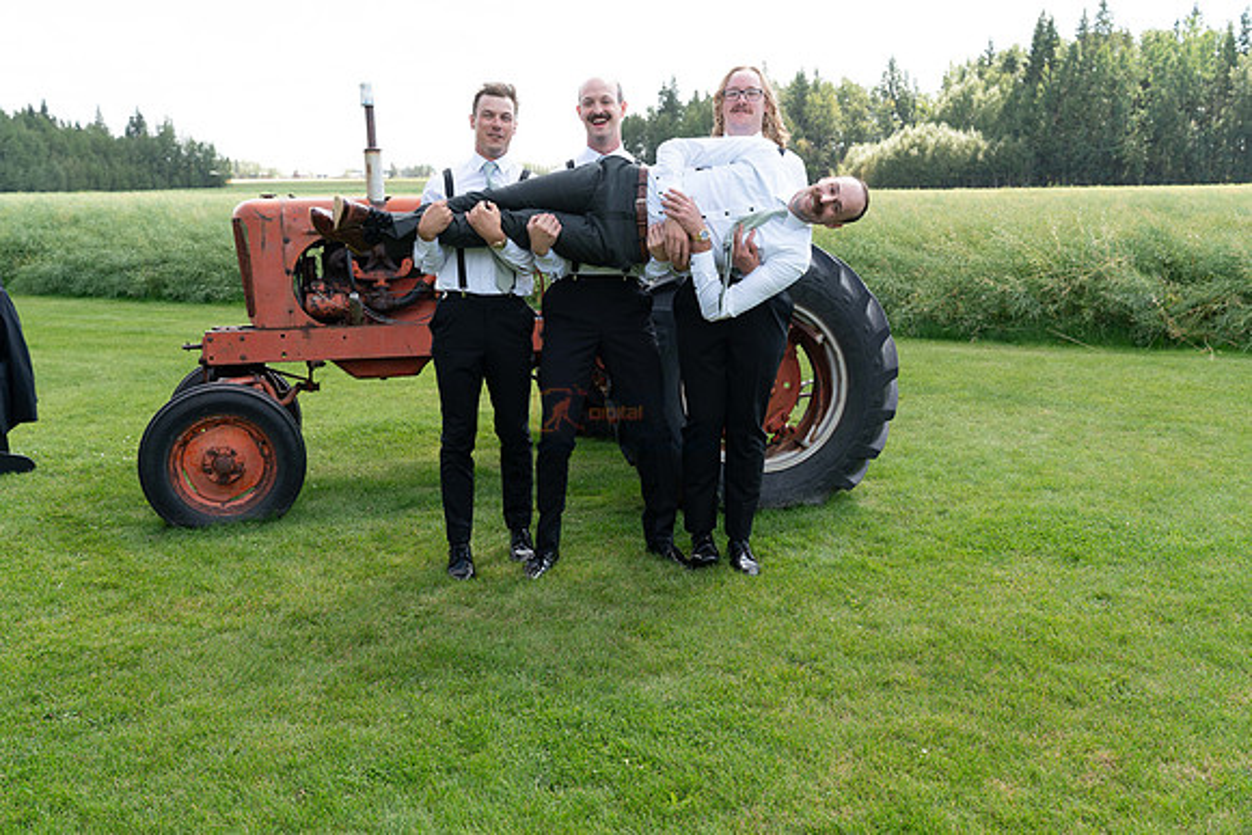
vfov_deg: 36.0
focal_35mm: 37
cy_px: 418
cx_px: 626
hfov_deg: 51.9
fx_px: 1287
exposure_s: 1/400
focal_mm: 37
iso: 400
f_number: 5
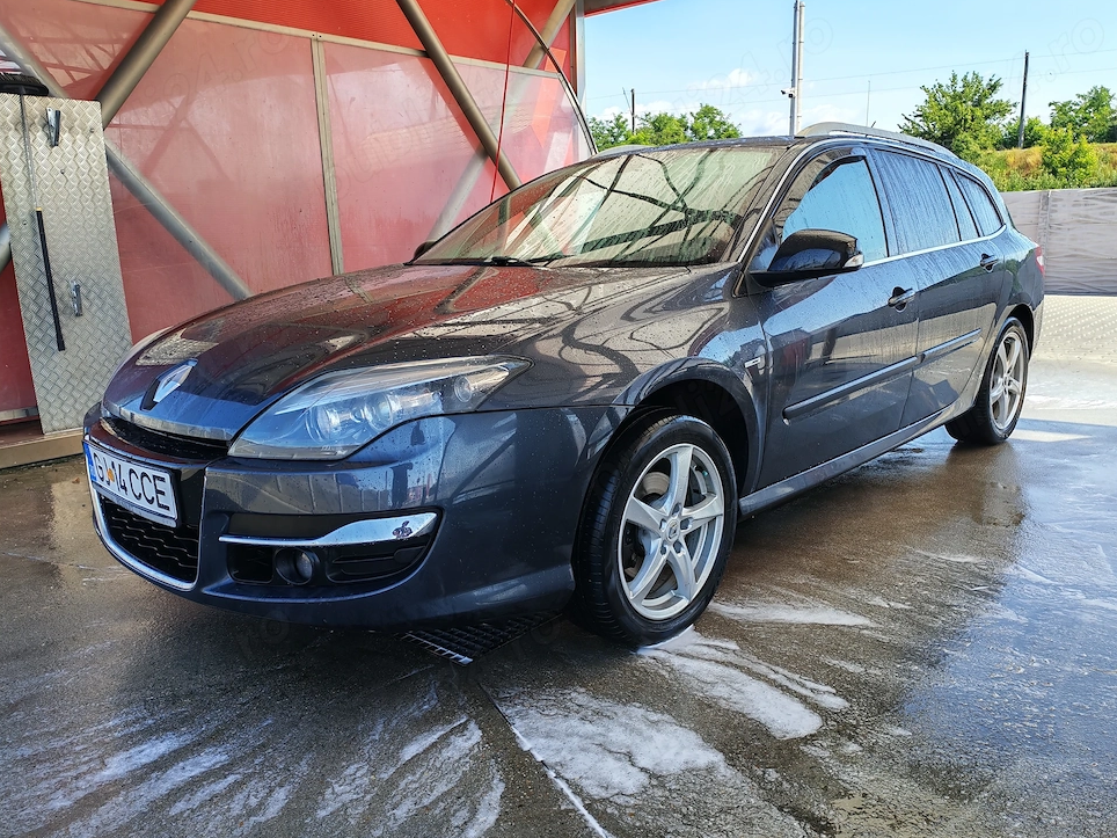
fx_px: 904
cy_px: 427
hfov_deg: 63.4
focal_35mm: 28
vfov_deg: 49.7
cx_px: 572
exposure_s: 1/380
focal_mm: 6.12
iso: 50
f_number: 1.9
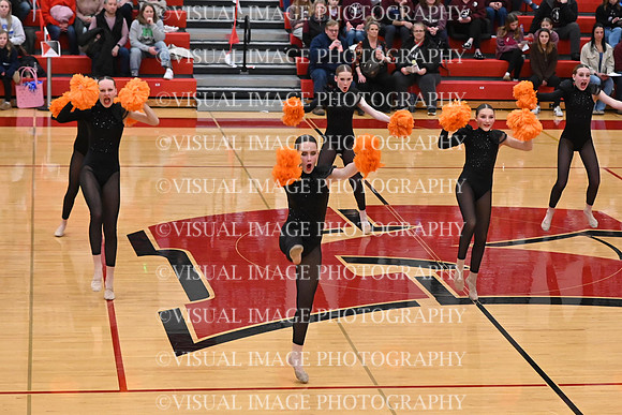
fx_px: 1815
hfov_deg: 19.5
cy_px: 208
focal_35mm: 105
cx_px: 311
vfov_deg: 13.0
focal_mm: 70
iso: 8000
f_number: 4
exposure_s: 1/400
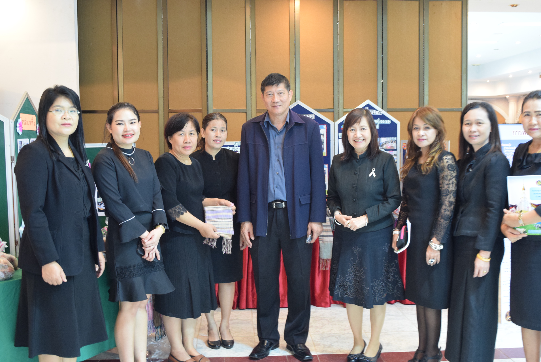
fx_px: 609
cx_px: 270
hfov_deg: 47.9
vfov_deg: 33.1
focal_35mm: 40
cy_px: 181
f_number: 5.6
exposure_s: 1/2.5
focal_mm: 27
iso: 1600
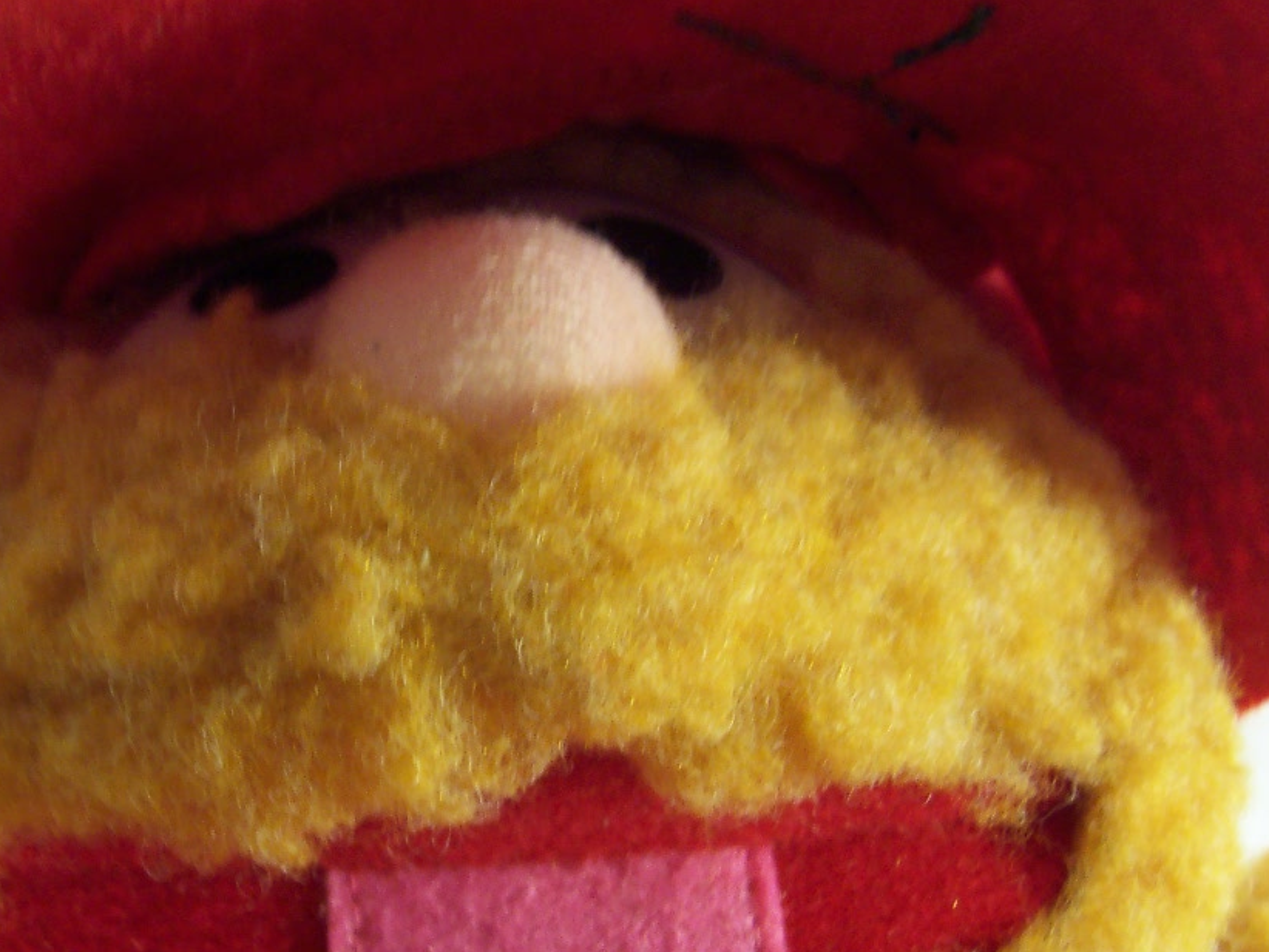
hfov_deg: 35.3
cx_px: 449
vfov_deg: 27.0
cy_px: 517
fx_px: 1980
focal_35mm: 54
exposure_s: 1/45
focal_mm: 5.6
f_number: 2.8
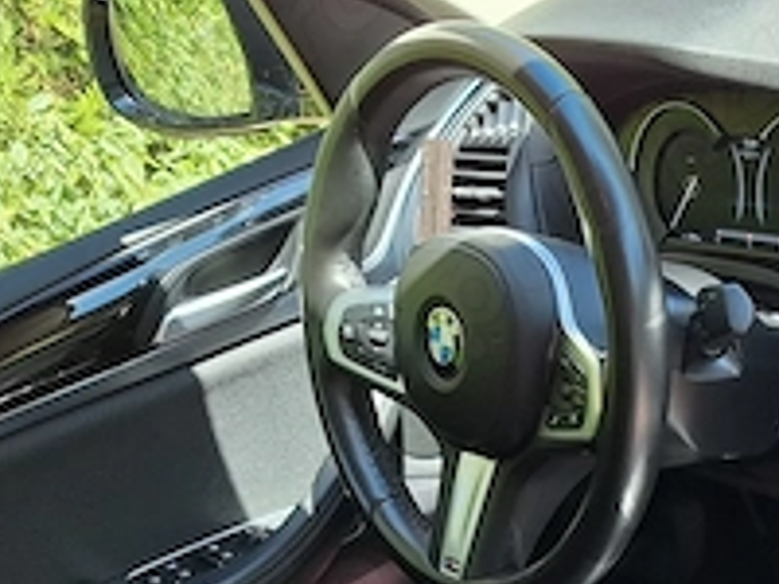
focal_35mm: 69
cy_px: 783
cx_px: 954
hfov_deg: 25.1
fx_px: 1553
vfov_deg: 19.5
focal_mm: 5.54
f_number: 1.8
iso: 40
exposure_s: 1/233
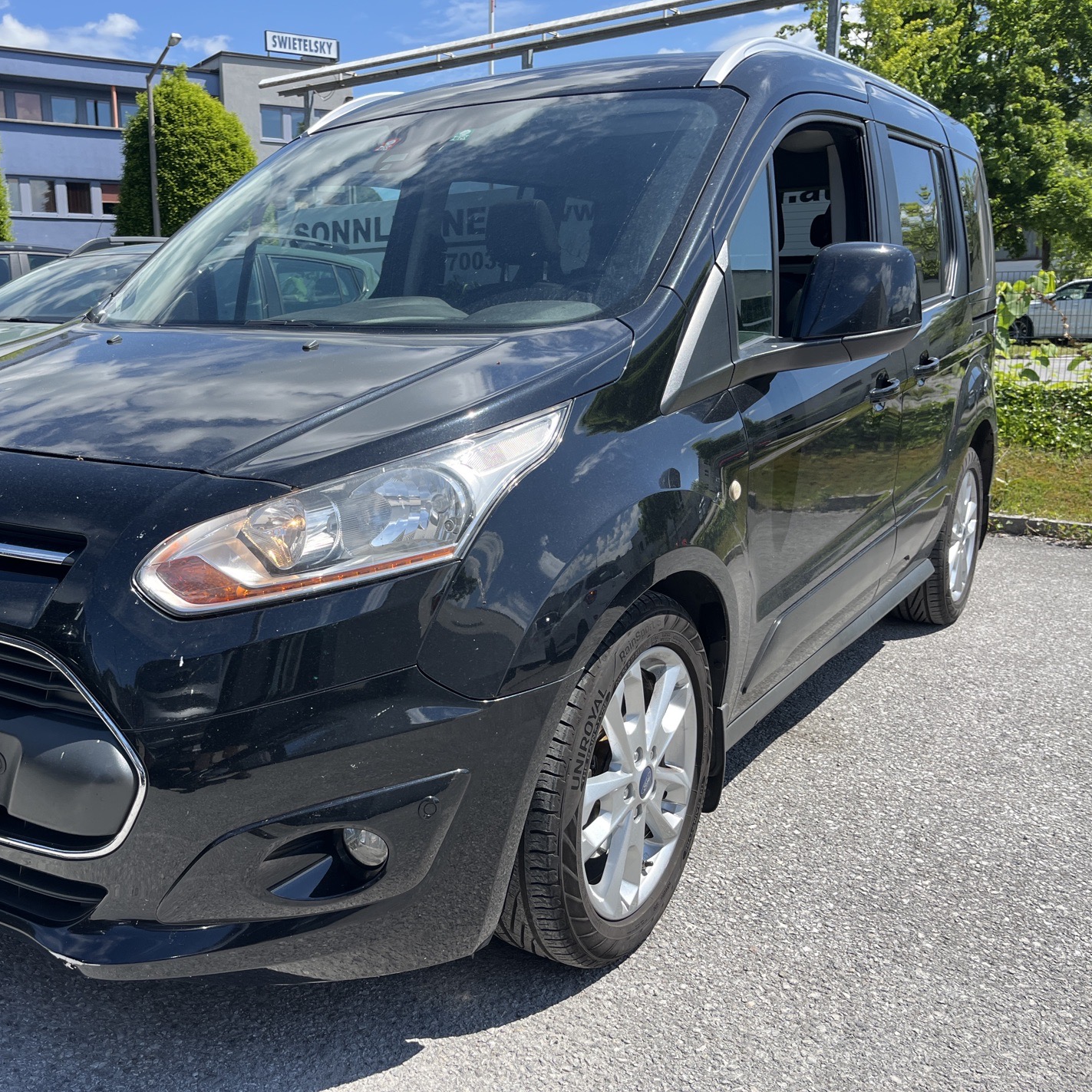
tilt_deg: -10.6
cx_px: 393
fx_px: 1106
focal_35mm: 31
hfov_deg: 51.8
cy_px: 540
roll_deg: +1.9
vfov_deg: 52.5
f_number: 1.6
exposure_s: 1/1992
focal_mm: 5.1
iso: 50
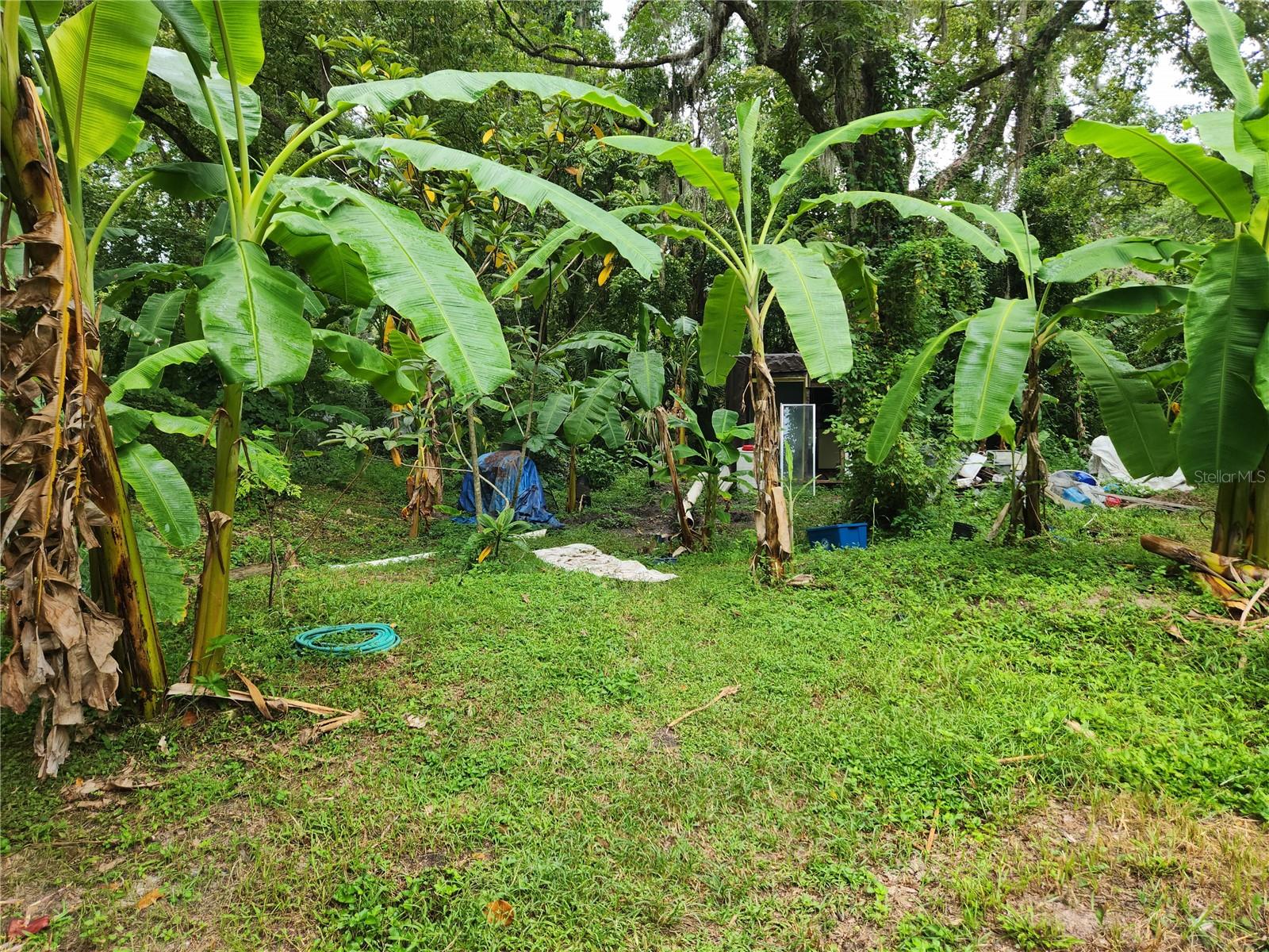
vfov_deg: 58.9
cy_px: 476
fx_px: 843
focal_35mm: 23
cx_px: 634
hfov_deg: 73.9
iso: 25
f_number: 1.8
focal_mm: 5.4
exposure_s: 1/120
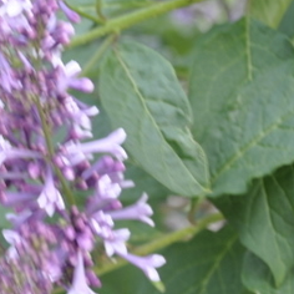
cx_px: -57
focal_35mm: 138
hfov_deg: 12.4
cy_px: 143
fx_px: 1326
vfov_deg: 12.7
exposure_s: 1/30
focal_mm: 32
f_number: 5.6
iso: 220
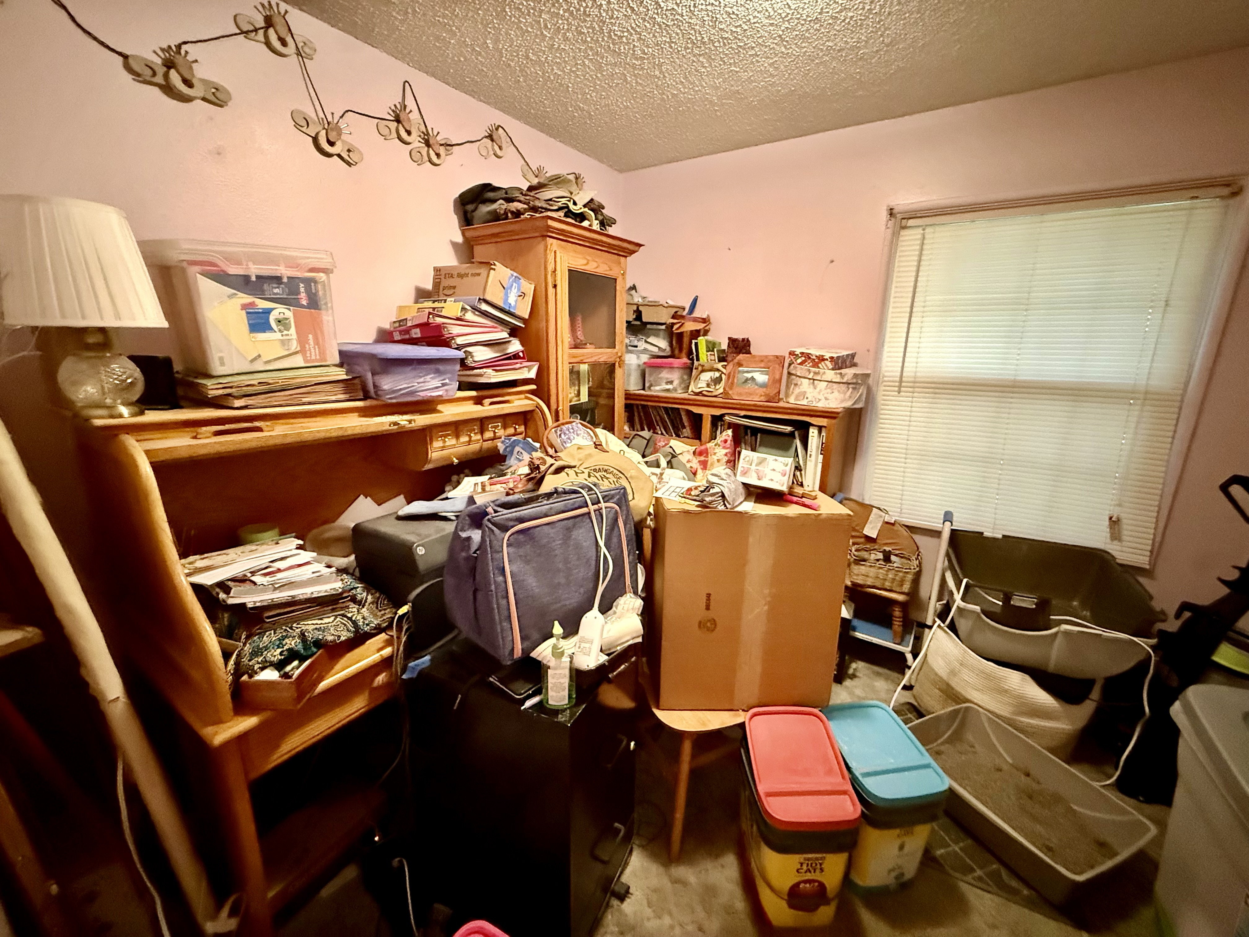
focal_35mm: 14
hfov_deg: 102.1
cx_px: 624
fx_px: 505
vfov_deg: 85.7
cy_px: 468
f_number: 2.2
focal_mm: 2.22
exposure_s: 1/40
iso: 1250
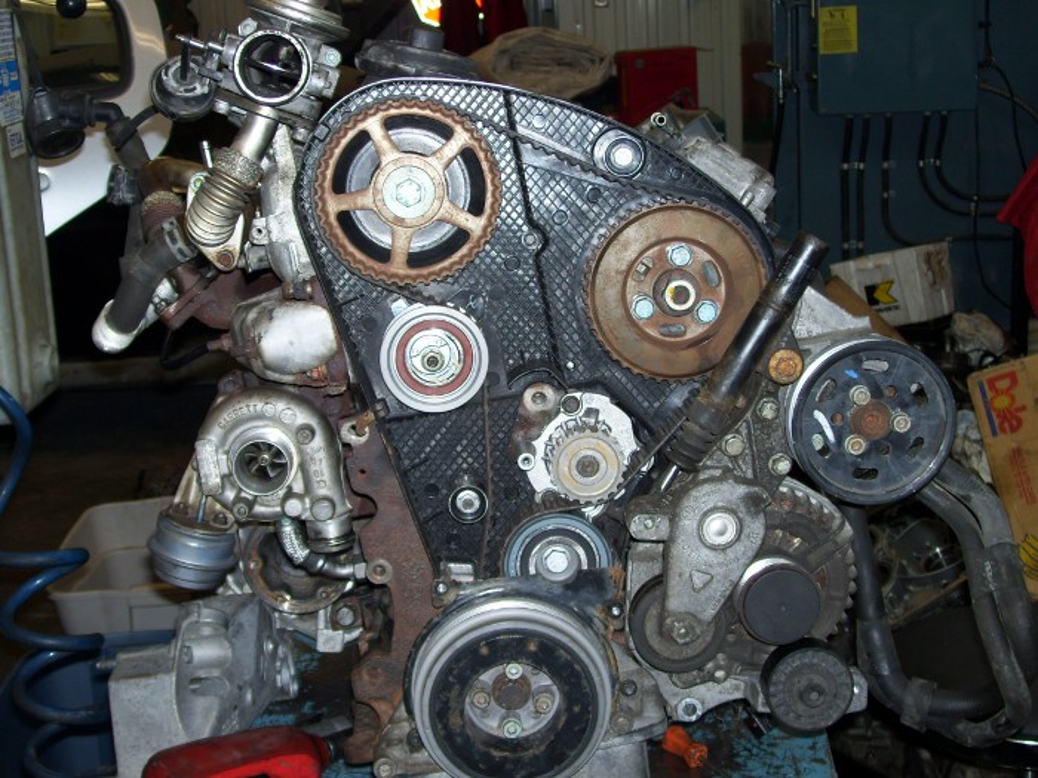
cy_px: 389
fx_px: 1679
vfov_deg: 26.1
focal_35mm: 56
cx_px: 519
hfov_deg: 34.3
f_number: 3.4
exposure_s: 1/60
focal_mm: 9.4
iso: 80
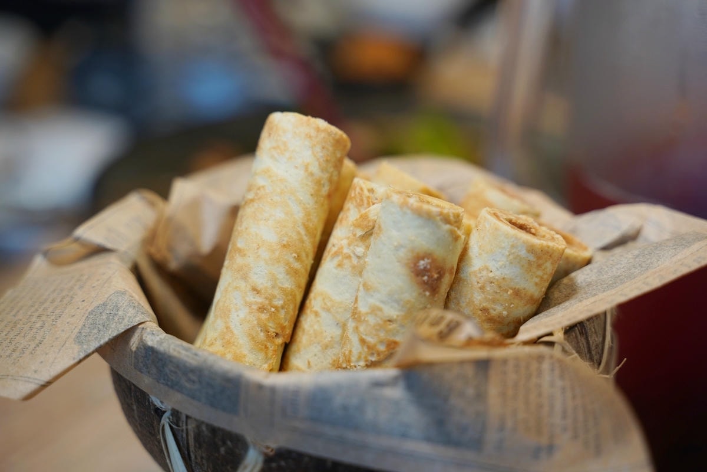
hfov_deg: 27.0
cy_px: 236
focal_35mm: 75
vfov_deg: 18.2
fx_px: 1473
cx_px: 354
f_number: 4
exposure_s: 1/80
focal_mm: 75
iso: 200
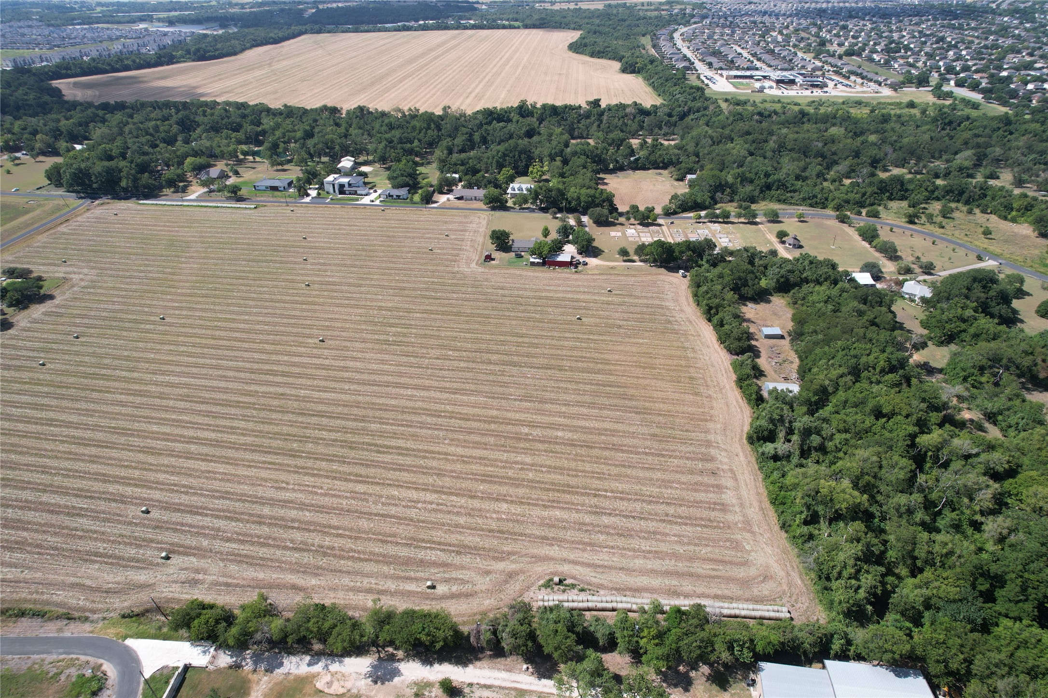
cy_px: 349
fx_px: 640
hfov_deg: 78.6
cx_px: 524
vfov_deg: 57.2
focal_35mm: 22
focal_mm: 8.38
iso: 110
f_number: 2.8
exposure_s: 1/1500
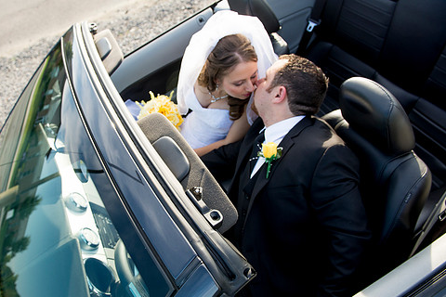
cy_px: 165
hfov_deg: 63.2
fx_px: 359
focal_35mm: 29
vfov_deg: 44.9
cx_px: 181
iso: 250
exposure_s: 1/400
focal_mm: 24
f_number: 4.5
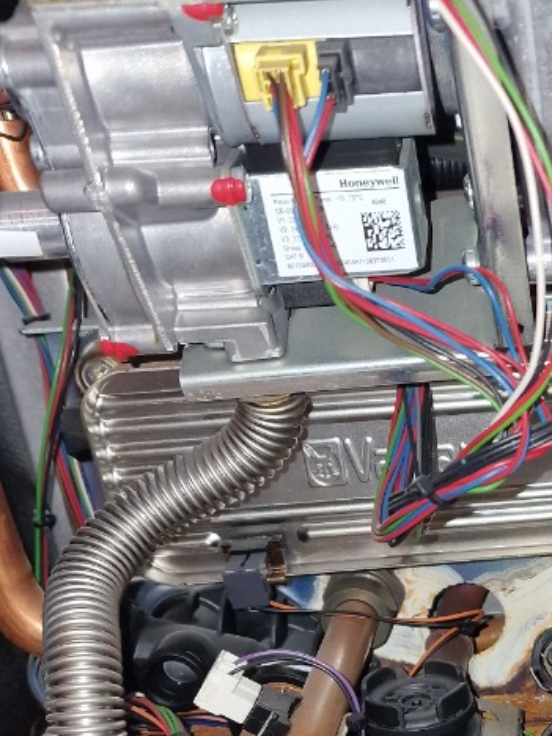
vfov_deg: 31.1
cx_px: 684
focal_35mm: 59
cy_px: 676
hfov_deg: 22.6
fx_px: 1254
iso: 50
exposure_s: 1/50
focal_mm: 6.4
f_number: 1.8
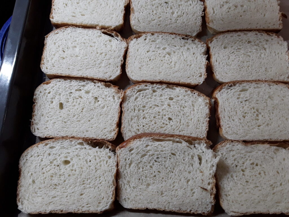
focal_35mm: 27
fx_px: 225
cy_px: 108
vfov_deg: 51.4
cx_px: 144
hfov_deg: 65.3
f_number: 1.9
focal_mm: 2.91
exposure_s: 1/30
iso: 50
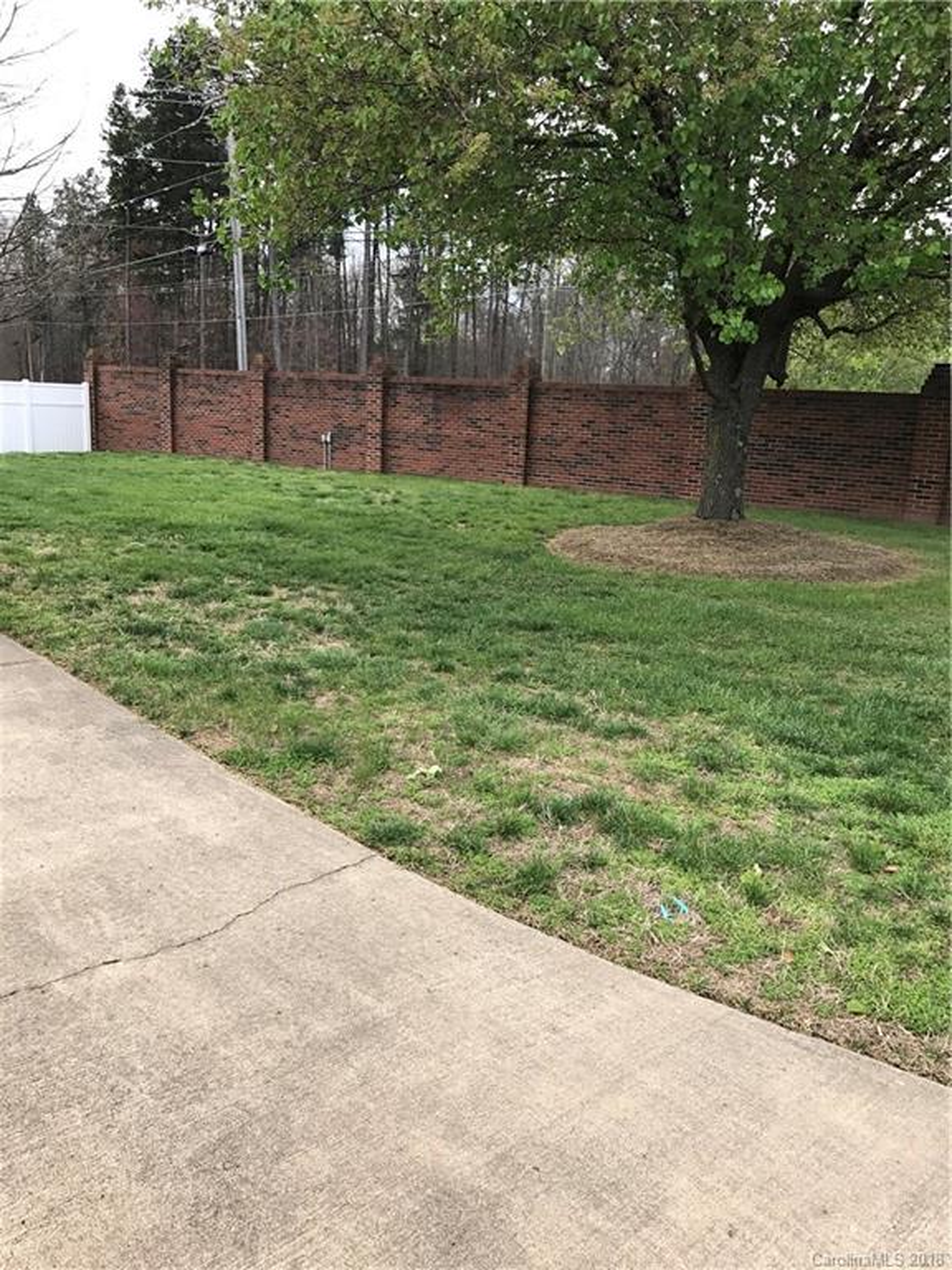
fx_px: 1027
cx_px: 476
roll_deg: -2.5
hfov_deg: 49.7
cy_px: 635
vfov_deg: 63.4
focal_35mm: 28
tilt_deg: -13.0
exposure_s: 1/939
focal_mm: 3.99
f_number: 1.8
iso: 20
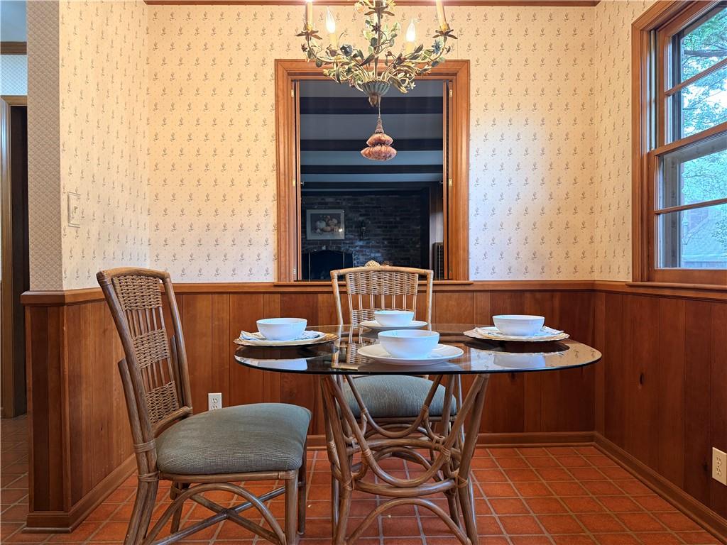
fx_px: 504
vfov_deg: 56.8
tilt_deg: -0.4
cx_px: 364
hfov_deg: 71.6
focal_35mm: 24
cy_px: 272
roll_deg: +0.2
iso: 200
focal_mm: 6.76
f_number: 1.78
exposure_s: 1/60
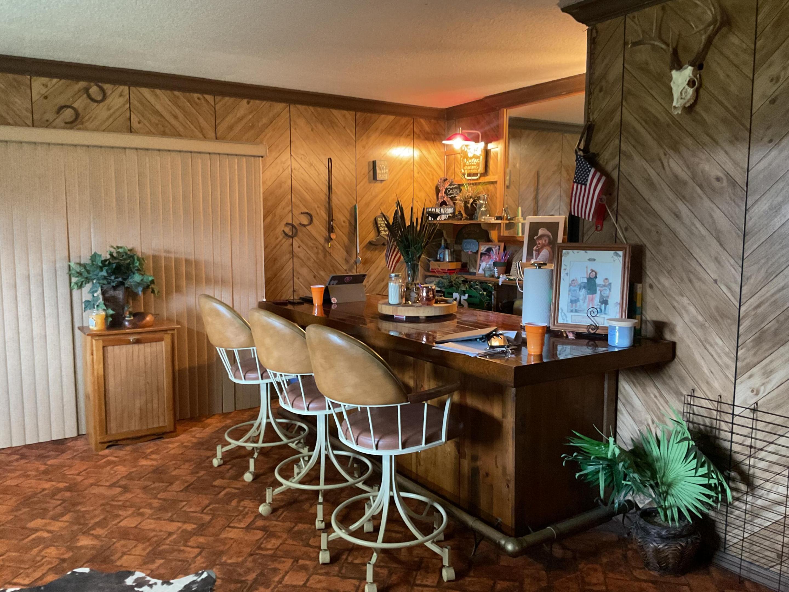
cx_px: 394
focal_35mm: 29
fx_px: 661
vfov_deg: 48.2
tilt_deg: -6.5
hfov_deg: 61.7
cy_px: 296
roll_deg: -0.2
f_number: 1.8
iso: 400
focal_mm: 3
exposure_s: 1/30
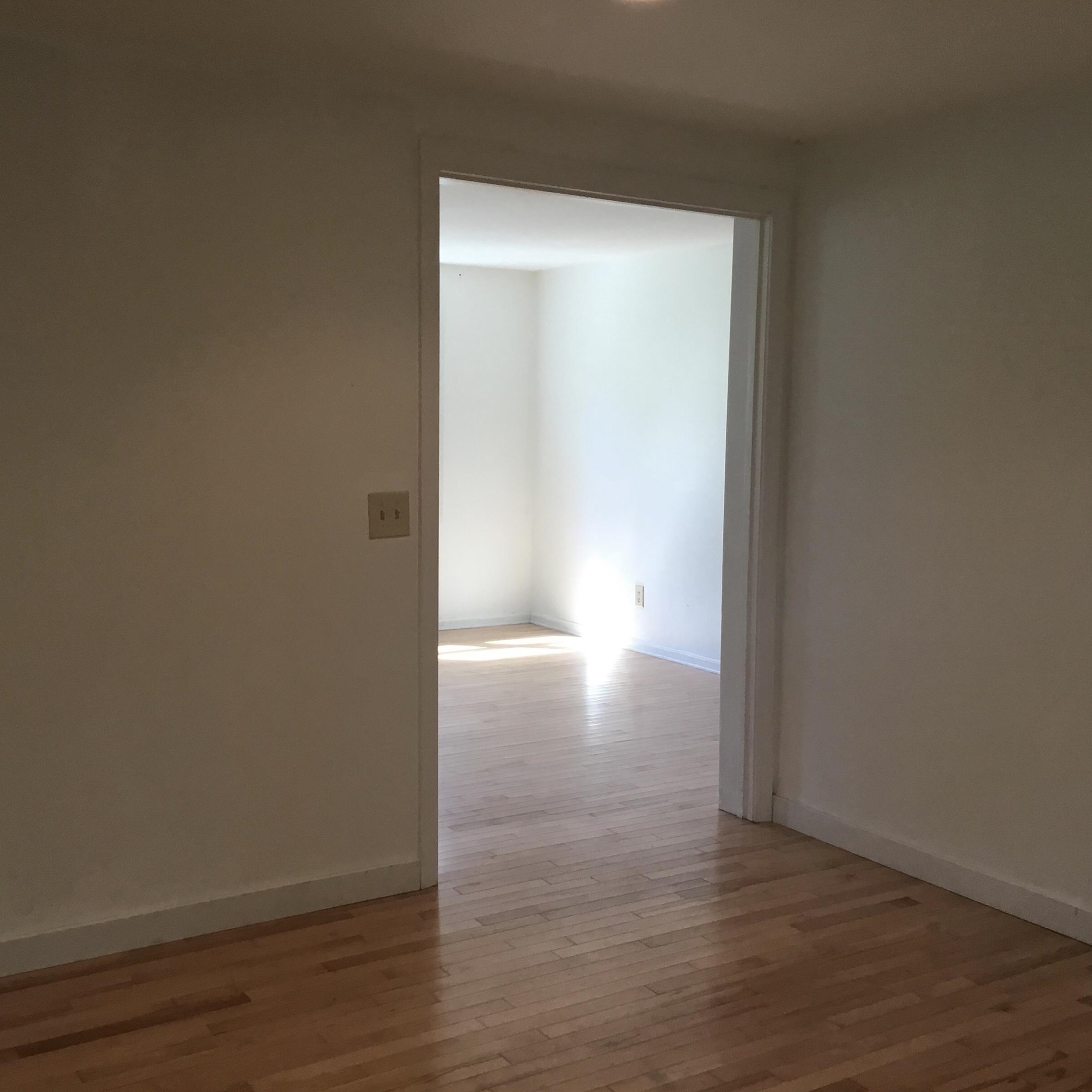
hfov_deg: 44.9
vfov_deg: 44.9
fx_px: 1321
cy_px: 550
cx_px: 515
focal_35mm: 37
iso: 32
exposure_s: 1/40
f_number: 2.4
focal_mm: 3.3
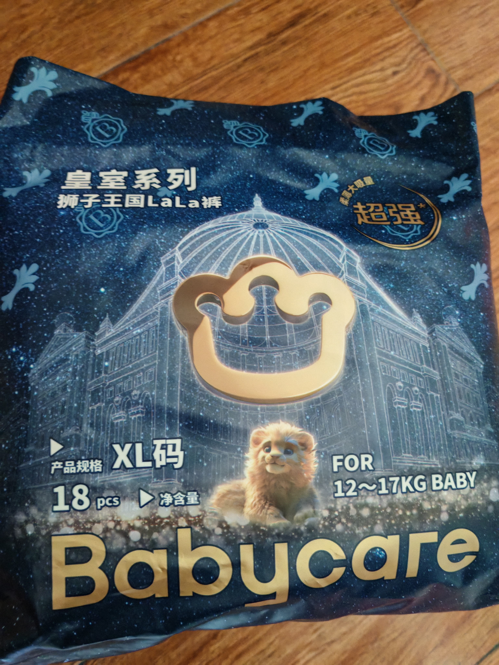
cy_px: 332
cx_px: 250
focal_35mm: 27
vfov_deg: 65.3
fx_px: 519
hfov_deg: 51.4
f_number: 1.95
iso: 1600
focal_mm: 5.52
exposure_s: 1/33
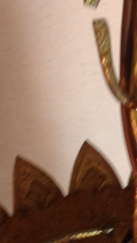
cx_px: 215
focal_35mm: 131
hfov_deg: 9.0
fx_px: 845
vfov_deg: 16.0
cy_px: 256
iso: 80
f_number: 2.4
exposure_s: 1/15
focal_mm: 4.28
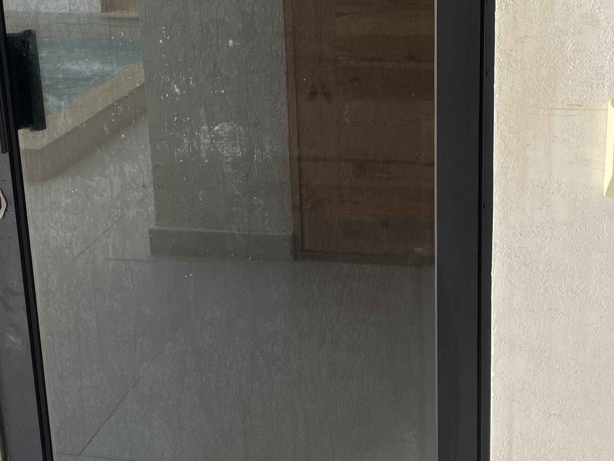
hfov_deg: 30.7
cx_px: 315
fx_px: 1117
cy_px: 137
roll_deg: +2.2
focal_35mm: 63
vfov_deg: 23.1
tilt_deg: -16.4
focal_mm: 4.2
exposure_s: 1/121
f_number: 1.6
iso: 40
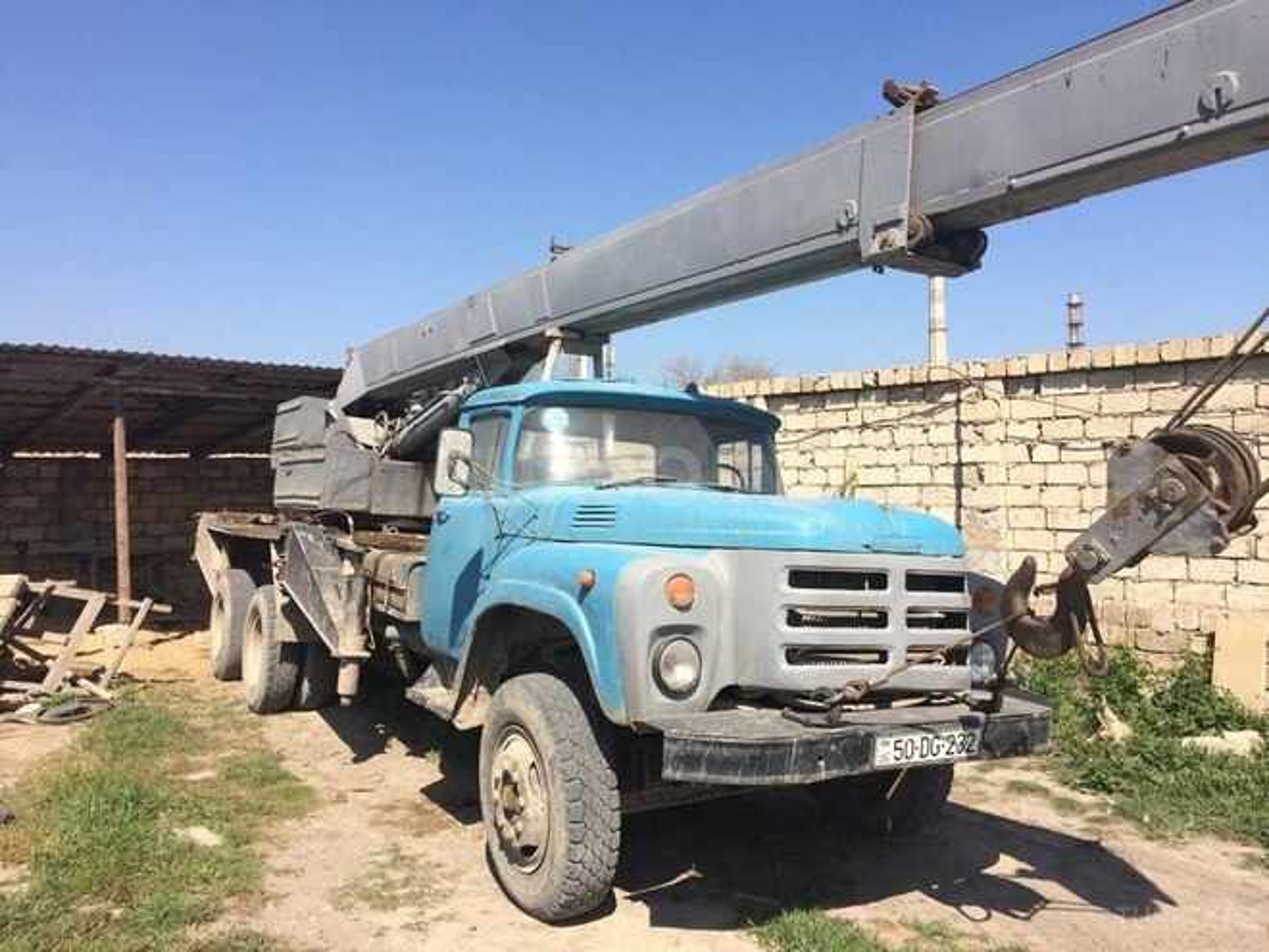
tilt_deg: +0.1
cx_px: 634
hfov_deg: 61.7
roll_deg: +1.9
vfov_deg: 48.2
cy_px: 476
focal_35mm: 29
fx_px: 1063
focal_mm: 4.15
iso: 32
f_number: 2.2
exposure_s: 1/2283
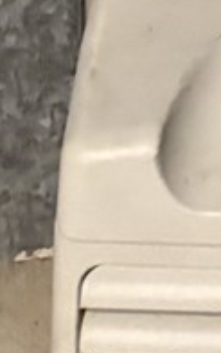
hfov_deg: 5.9
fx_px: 2073
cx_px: 455
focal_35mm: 215
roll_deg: -1.4
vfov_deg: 7.6
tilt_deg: -14.6
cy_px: -930
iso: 800
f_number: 1.6
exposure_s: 1/30
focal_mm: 5.96
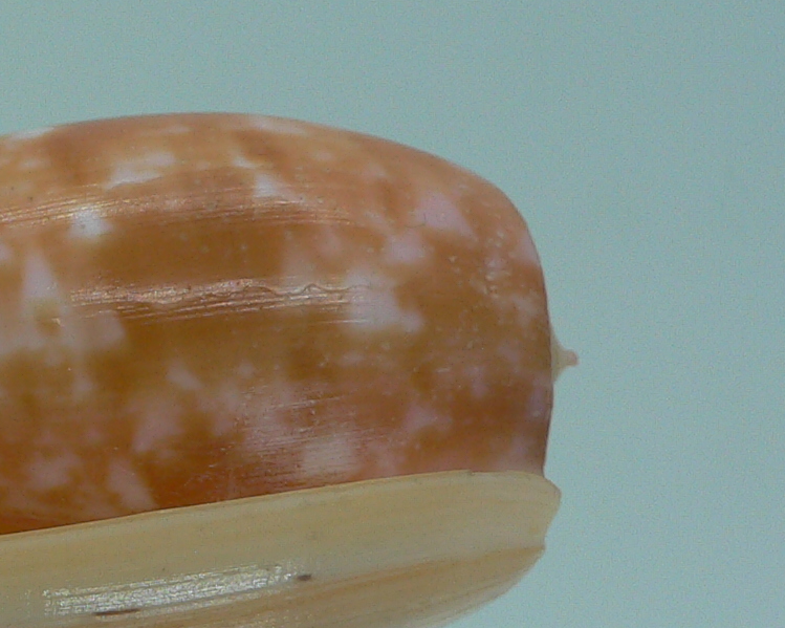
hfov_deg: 19.8
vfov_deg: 16.6
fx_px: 2137
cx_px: -101
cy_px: 477
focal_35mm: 92
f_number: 2.8
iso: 80
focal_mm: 4.6
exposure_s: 1/60
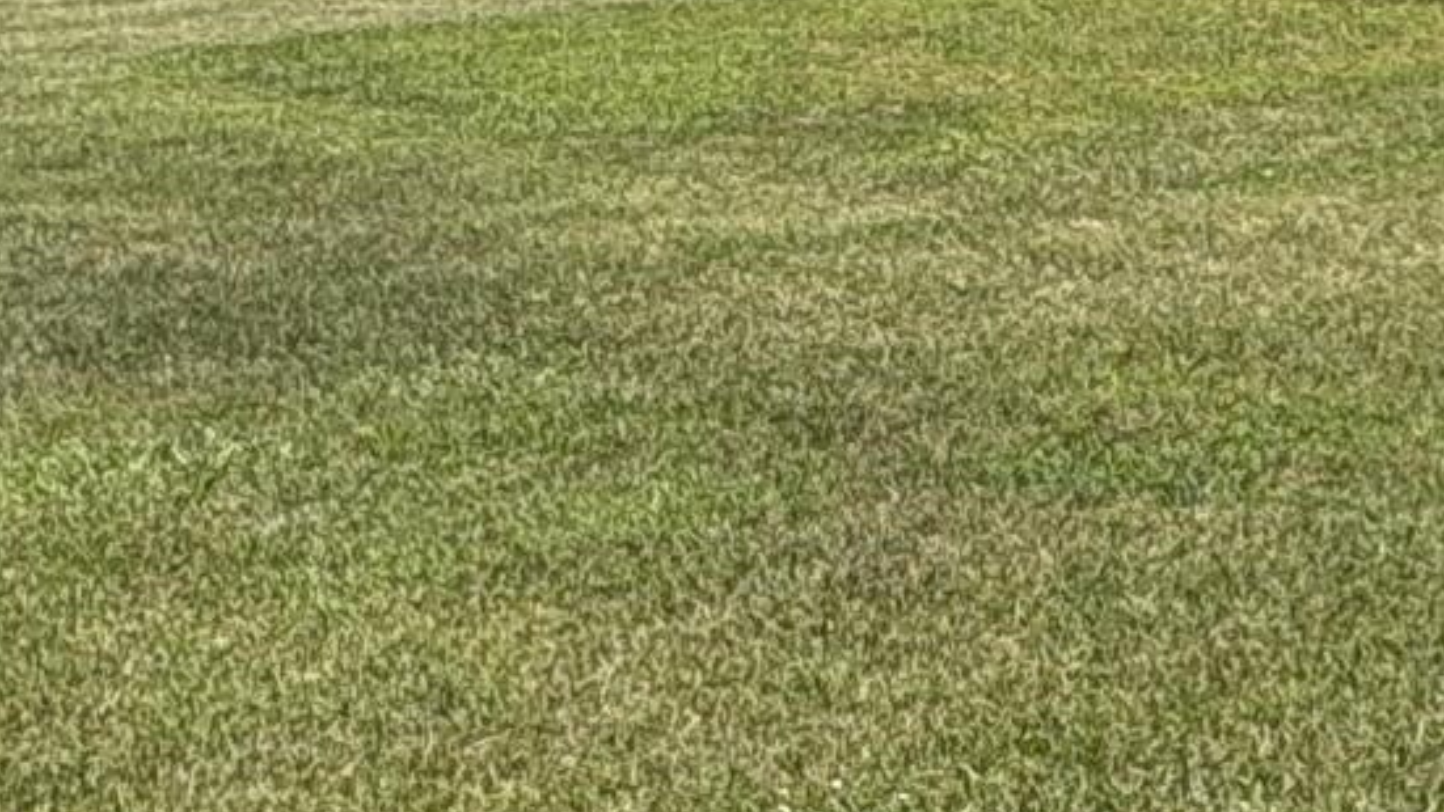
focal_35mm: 83
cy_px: 107
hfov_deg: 25.5
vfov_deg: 14.4
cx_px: 936
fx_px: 3178
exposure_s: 1/1506
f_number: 2.2
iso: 50
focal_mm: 2.22
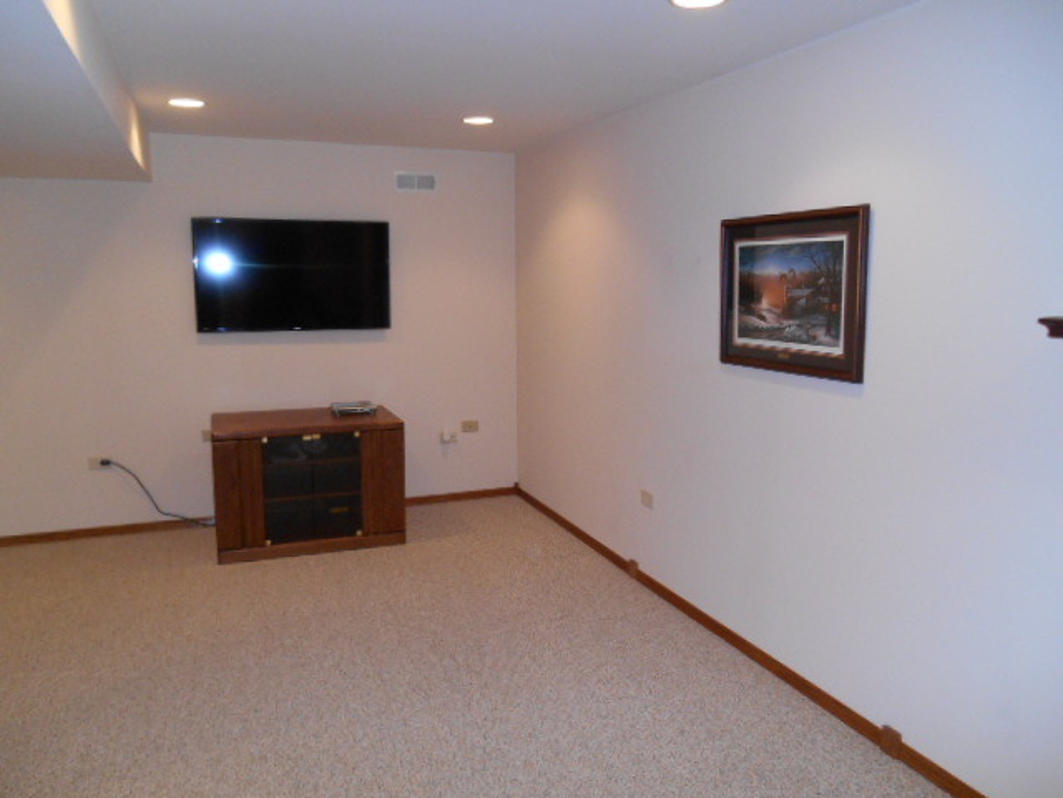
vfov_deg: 53.1
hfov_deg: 67.3
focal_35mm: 26
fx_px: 798
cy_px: 399
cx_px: 532
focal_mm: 4.7
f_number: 3.4
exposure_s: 1/25
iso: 250
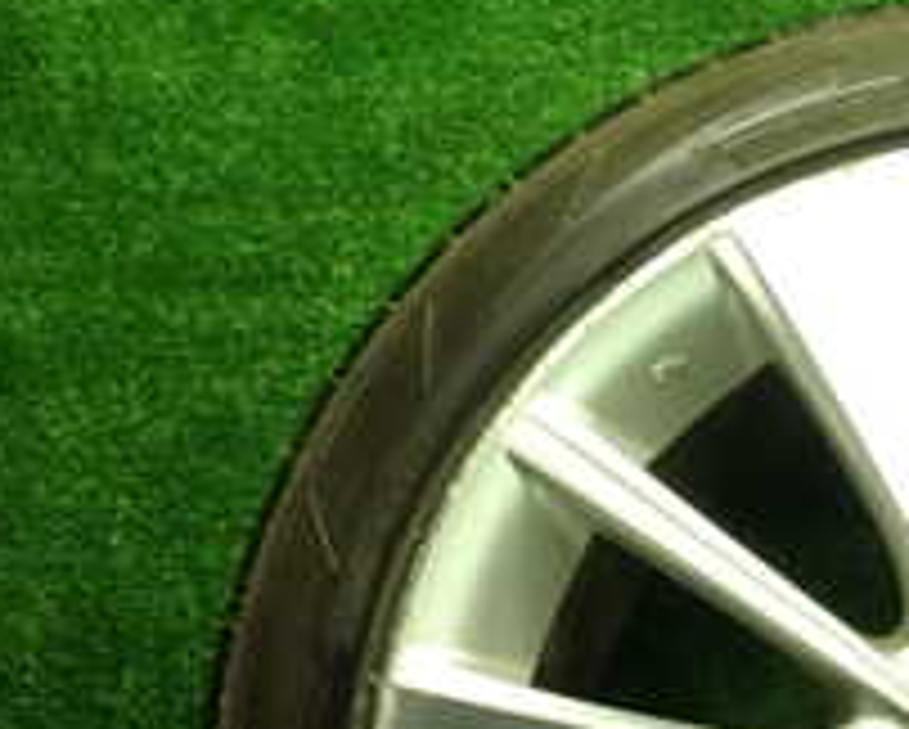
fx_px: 2343
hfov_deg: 20.8
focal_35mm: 87
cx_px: 1035
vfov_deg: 17.1
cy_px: 801
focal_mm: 5.4
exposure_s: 1/40
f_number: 2.3
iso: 200
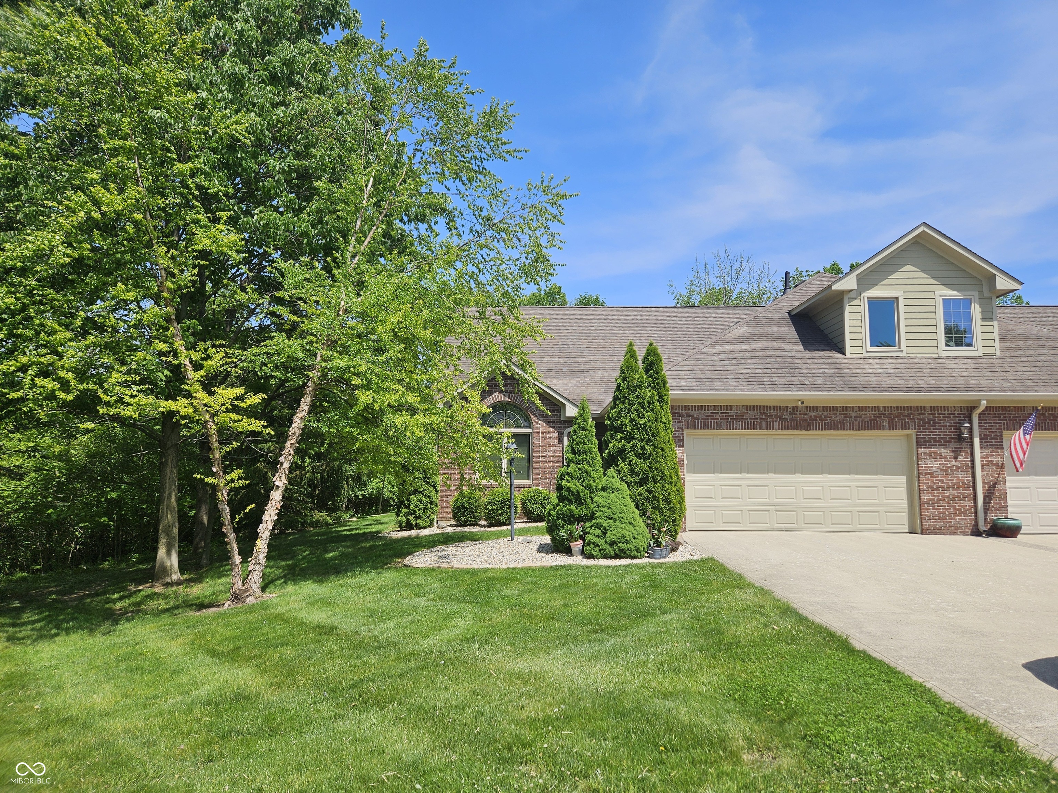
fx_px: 703
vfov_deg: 58.9
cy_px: 396
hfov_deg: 73.9
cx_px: 529
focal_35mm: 23
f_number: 1.8
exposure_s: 1/2032
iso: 25
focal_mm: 5.4
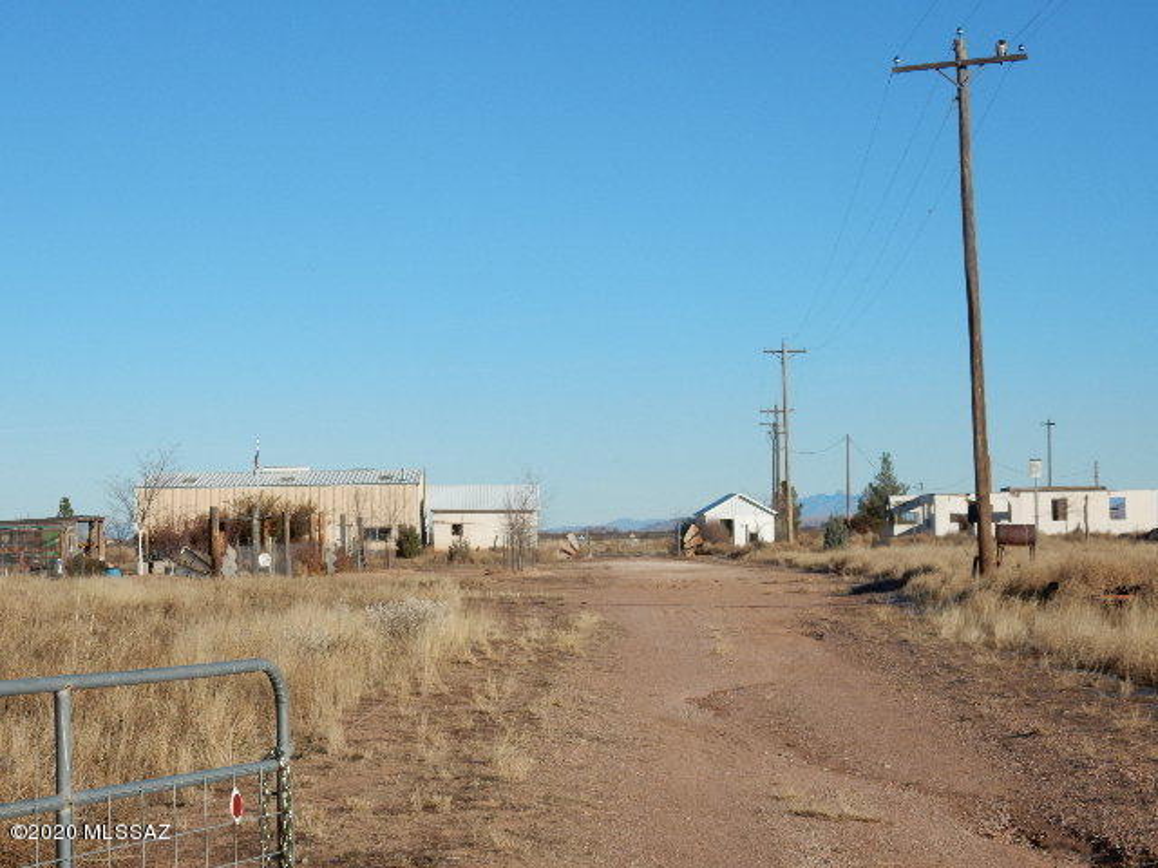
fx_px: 2810
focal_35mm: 84
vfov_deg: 17.6
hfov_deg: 23.3
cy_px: 434
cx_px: 579
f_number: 5
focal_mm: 14.9
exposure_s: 1/1000
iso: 125
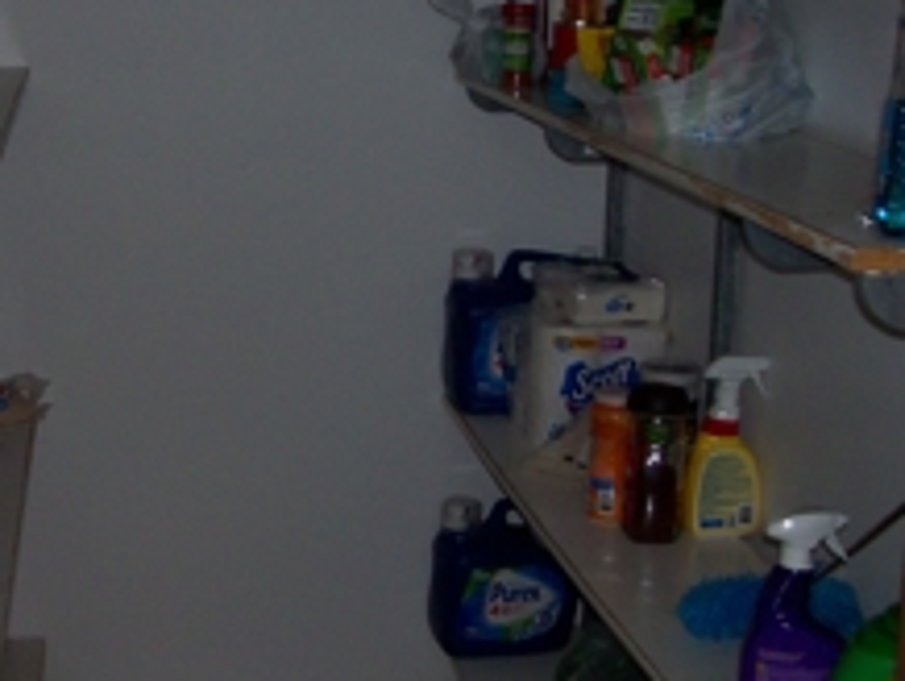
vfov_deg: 22.2
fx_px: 1727
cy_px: 220
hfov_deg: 28.9
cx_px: 224
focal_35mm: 66
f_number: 2.7
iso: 80
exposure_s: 1/64
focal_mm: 6
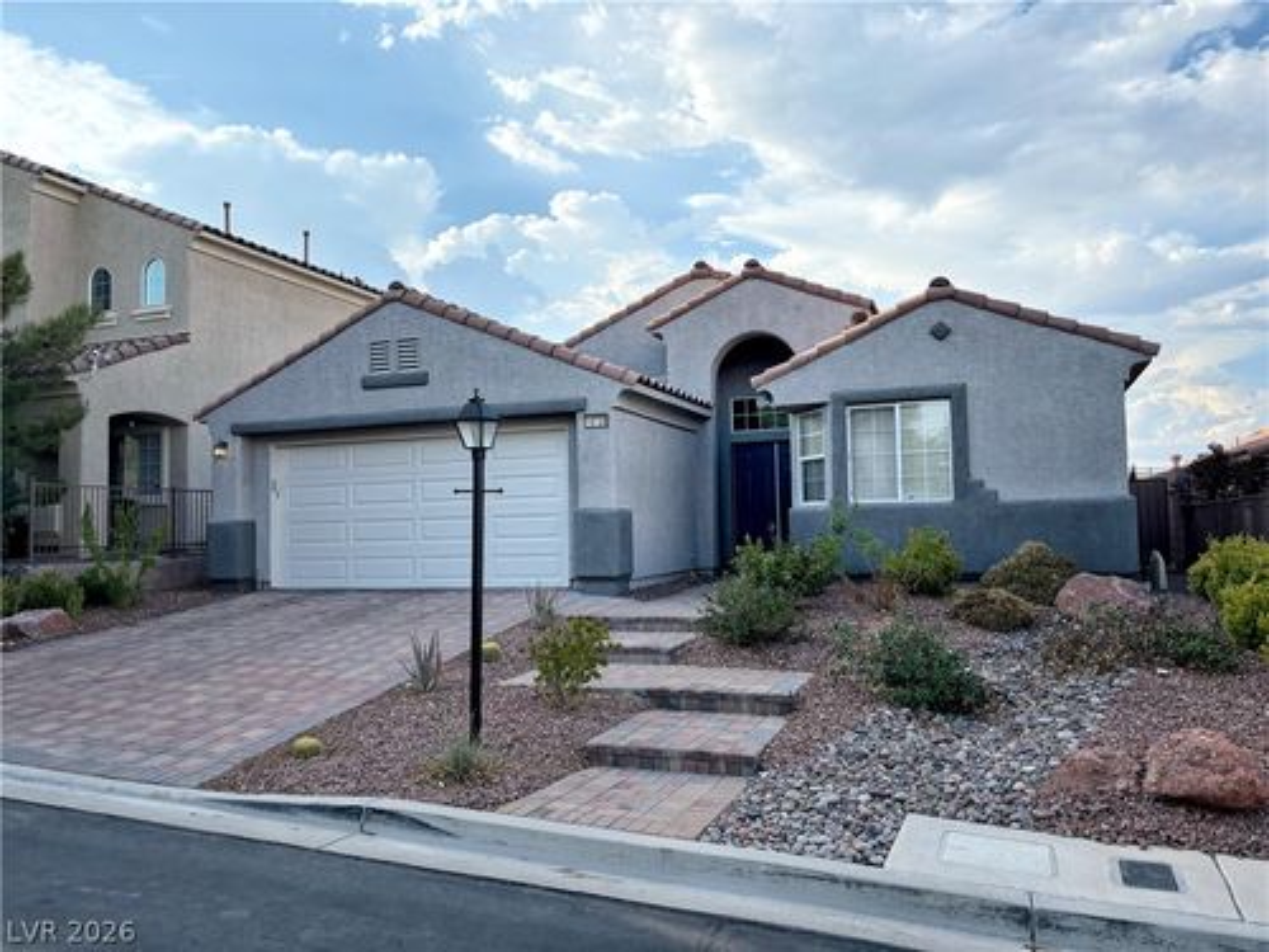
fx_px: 953
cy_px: 476
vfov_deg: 53.1
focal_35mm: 26
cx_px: 634
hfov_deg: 67.3
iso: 50
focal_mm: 5.96
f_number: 1.6
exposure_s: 1/2062
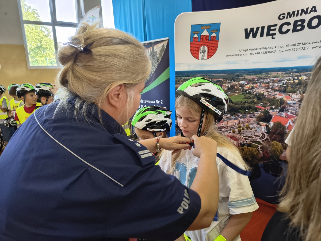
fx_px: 223
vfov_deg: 56.8
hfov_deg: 71.6
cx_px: 160
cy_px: 120
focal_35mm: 24
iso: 312
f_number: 1.8
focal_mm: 5.56
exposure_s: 1/100
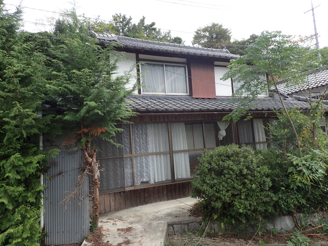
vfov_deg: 54.9
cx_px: 164
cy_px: 123
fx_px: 237
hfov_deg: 69.4
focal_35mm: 25
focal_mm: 4.5
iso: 100
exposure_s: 1/640
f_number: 2.8
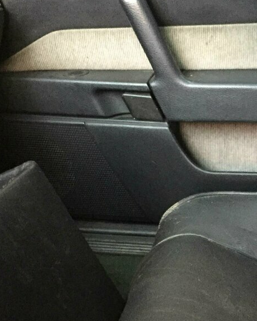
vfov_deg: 31.8
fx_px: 561
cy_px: 208
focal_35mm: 59
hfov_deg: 25.2
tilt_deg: -29.8
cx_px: 216
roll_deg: +0.5
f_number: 2.2
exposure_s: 1/17
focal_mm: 4.15
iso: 320
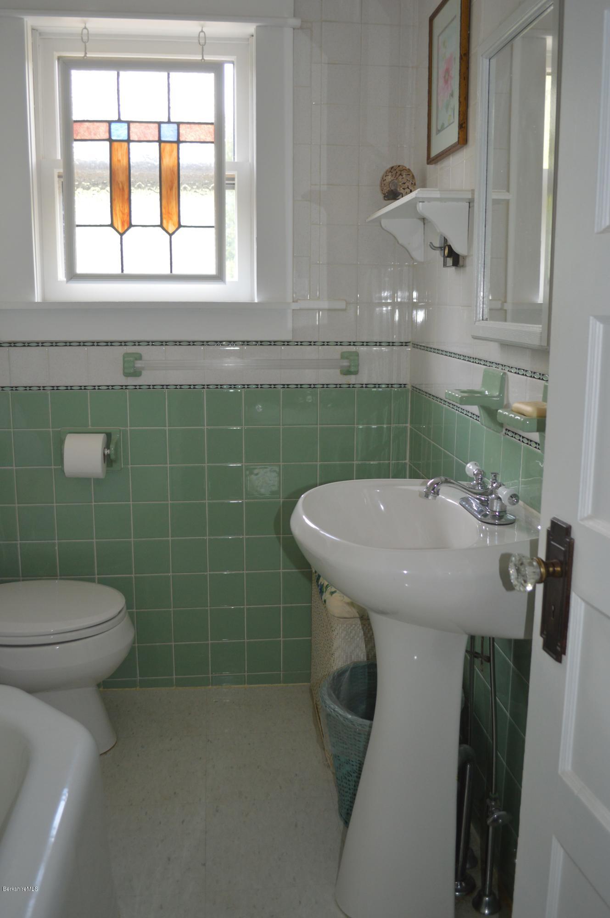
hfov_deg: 43.5
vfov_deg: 62.0
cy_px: 459
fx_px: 764
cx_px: 305
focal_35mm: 30
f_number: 3.8
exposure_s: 1/60
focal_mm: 20
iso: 400
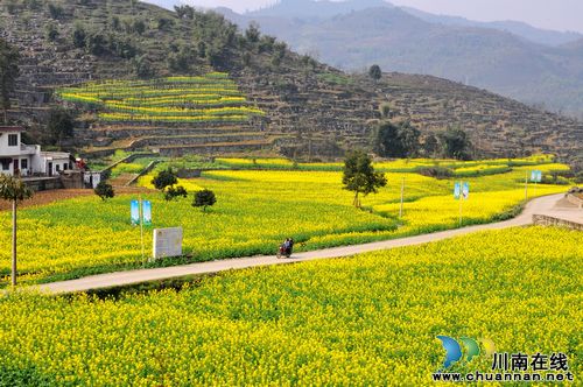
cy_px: 194
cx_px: 292
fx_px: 1019
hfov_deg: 31.9
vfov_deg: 21.5
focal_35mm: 63
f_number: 13
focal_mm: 42
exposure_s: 1/160
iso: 200
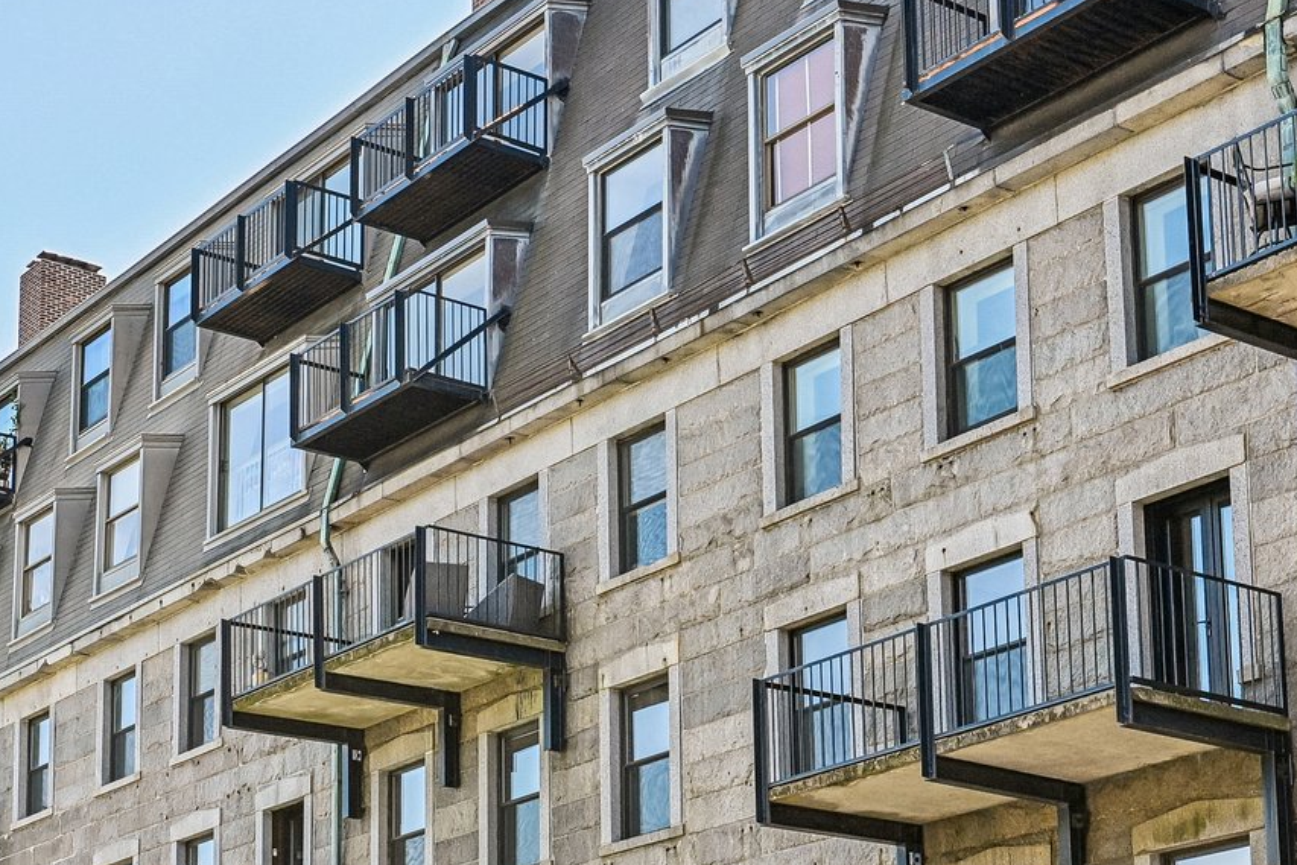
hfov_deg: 28.0
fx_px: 2594
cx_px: 480
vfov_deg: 18.2
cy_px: 946
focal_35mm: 72
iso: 400
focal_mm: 30
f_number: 8
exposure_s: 1/320
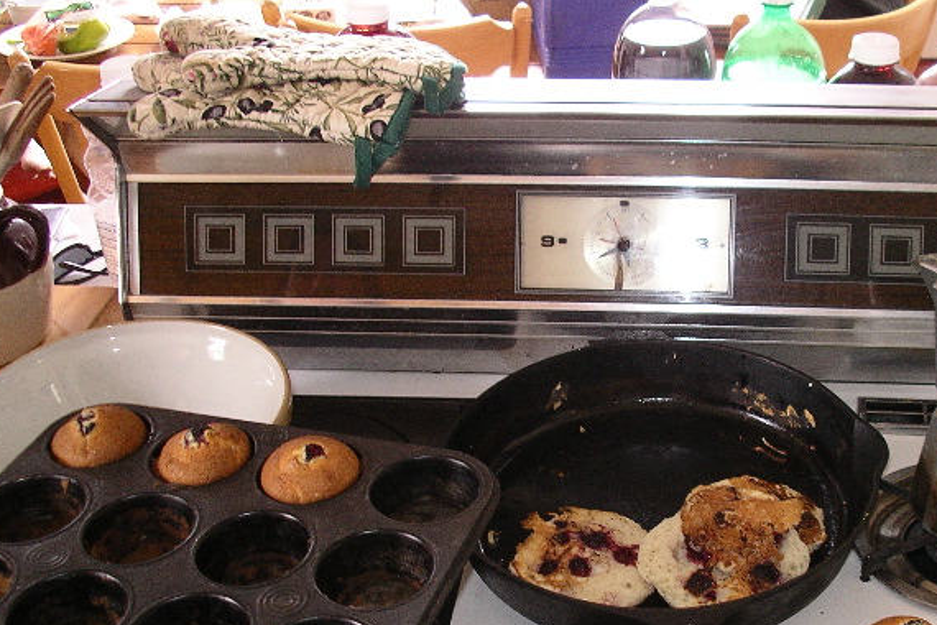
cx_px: 620
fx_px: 1405
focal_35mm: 54
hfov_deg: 36.5
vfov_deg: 24.8
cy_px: 465
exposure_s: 1/40
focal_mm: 7.8
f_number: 2.8
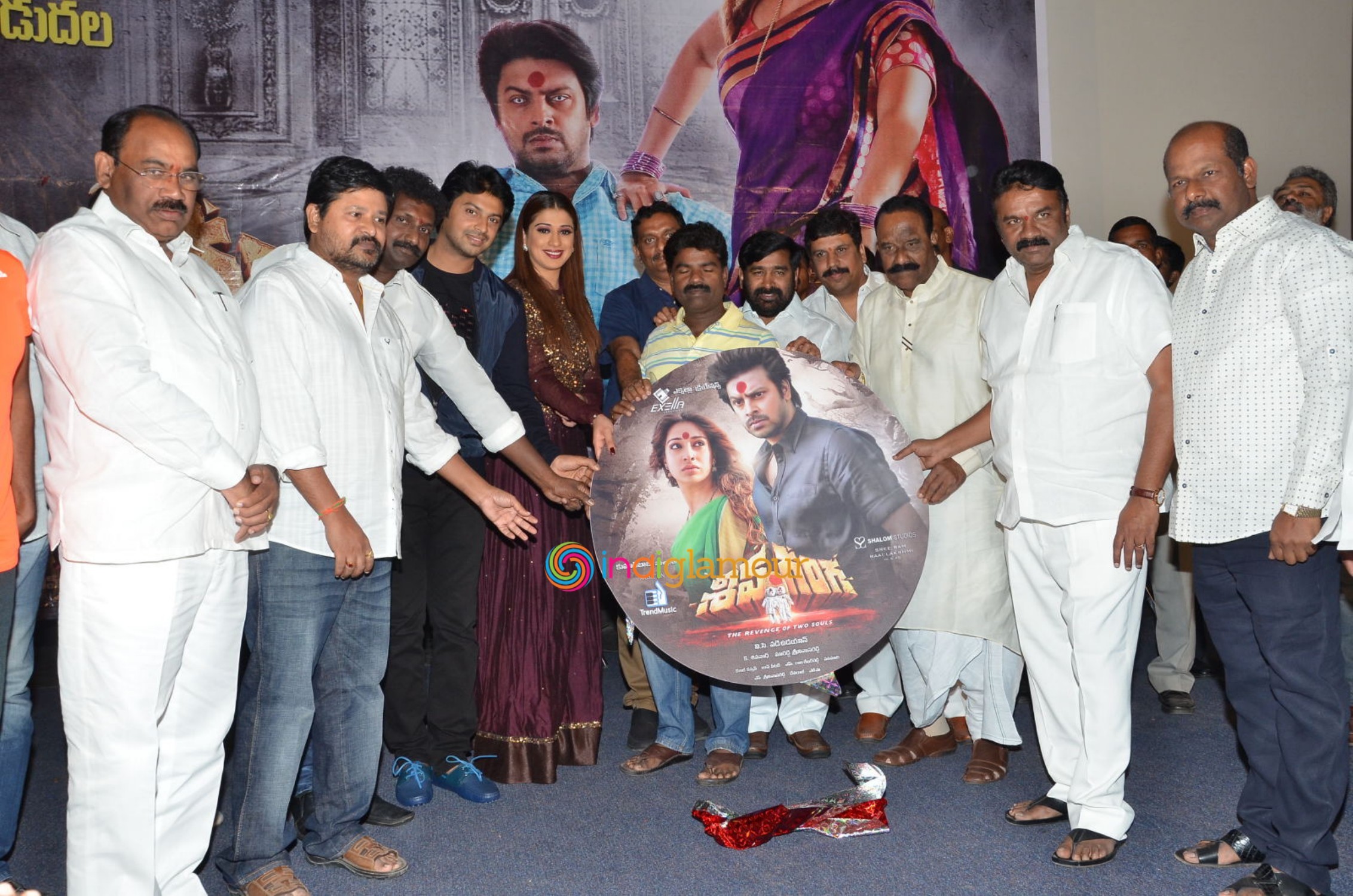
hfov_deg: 59.6
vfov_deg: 41.5
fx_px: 1182
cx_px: 676
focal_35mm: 32
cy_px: 448
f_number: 6.3
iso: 800
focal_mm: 21
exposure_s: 1/125
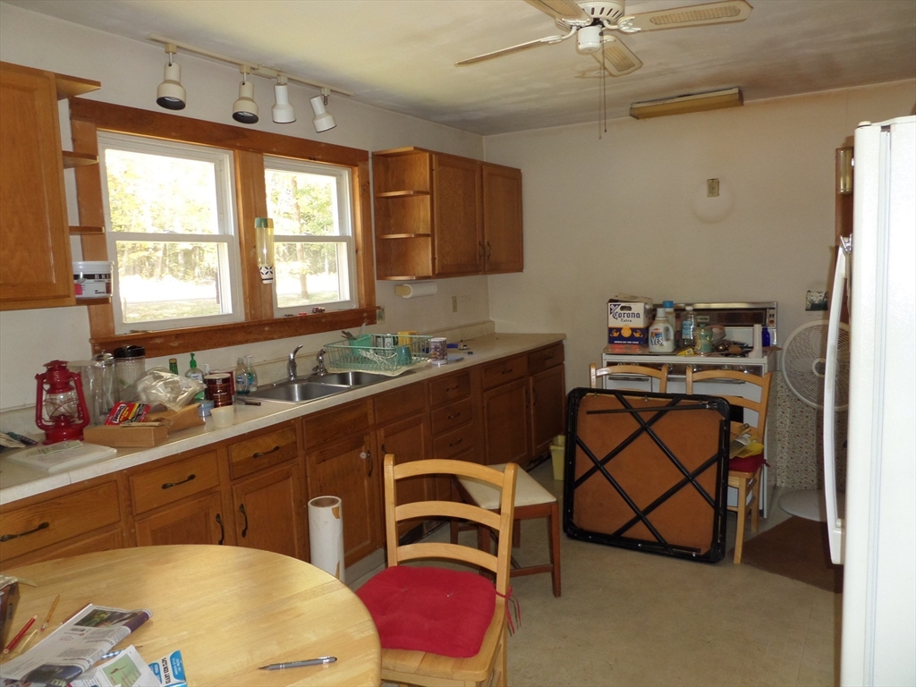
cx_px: 458
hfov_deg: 71.6
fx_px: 635
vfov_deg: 56.8
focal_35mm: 24
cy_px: 344
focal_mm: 4
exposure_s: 1/30
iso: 200
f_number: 3.2
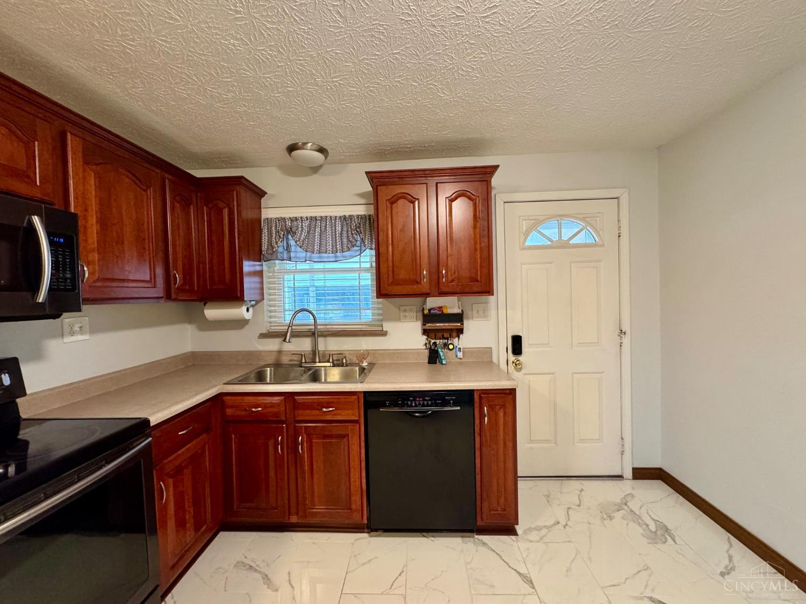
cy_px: 302
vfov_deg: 85.7
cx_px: 403
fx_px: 326
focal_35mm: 14
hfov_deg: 102.1
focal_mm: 2.22
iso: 400
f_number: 2.2
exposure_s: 1/60
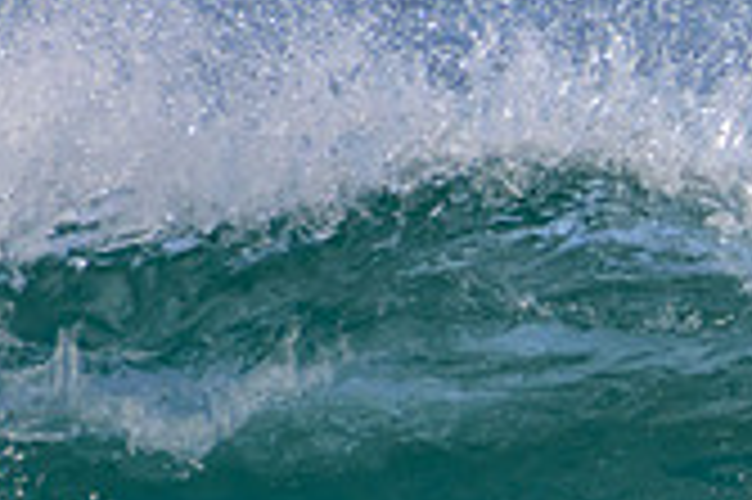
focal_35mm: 3989
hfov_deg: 0.5
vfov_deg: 0.3
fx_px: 83243
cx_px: 1081
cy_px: 550
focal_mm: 1000
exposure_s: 1/2000
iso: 1400
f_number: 11
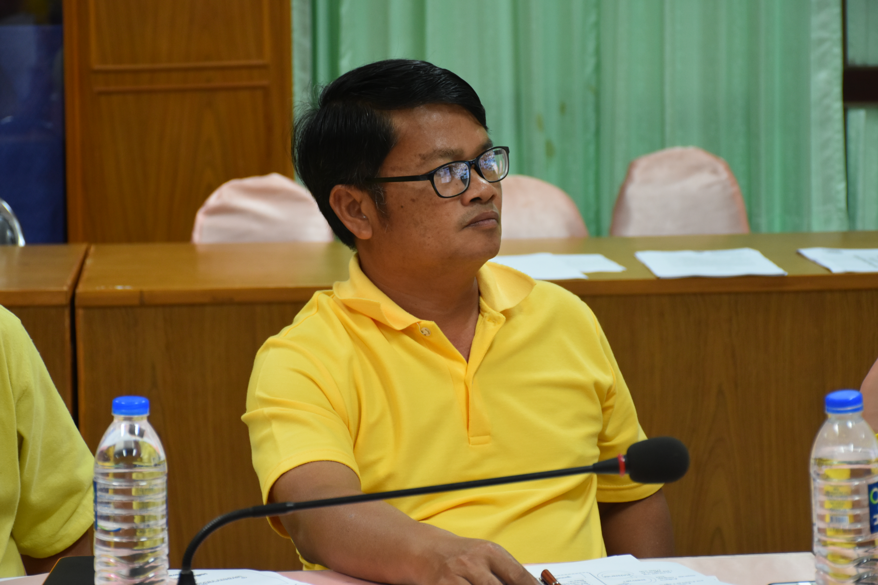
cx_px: 439
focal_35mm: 112
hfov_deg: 18.2
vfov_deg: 12.2
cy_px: 292
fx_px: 2744
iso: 900
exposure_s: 1/60
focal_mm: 75
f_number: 5
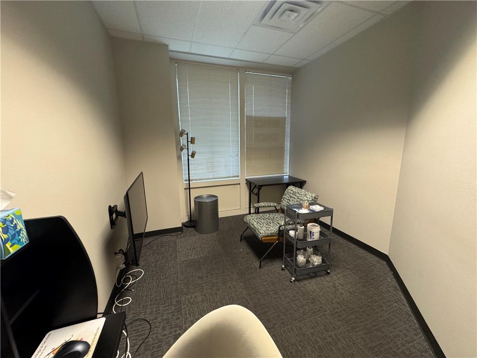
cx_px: 238
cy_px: 179
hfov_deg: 102.1
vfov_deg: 85.7
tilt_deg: -8.8
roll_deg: -0.2
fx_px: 193
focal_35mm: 14
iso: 500
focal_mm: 2.22
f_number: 2.2
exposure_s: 1/60
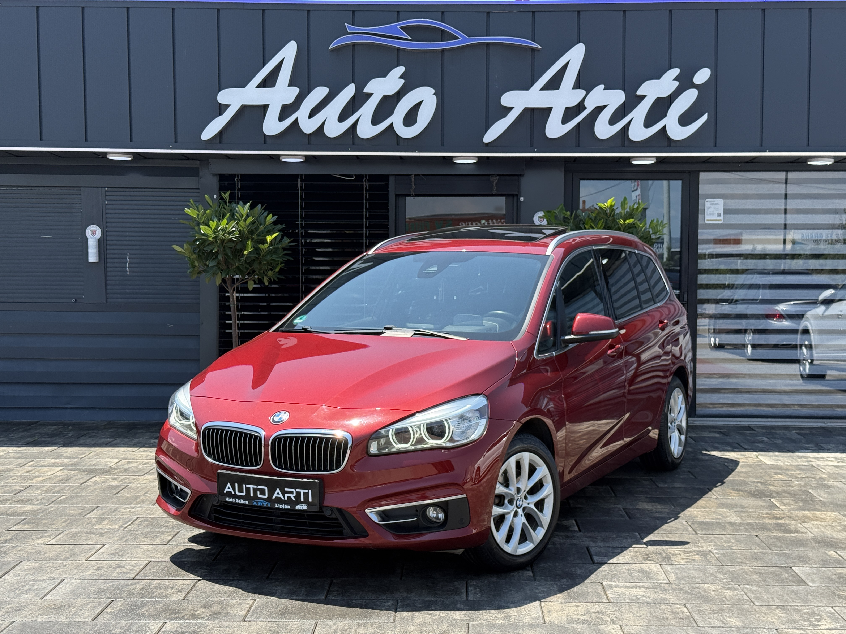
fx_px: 1173
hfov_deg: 39.7
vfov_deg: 30.3
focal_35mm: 48
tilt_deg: -1.9
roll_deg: -0.3
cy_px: 317
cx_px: 423
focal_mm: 6.76
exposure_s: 1/2577
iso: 100
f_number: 1.78
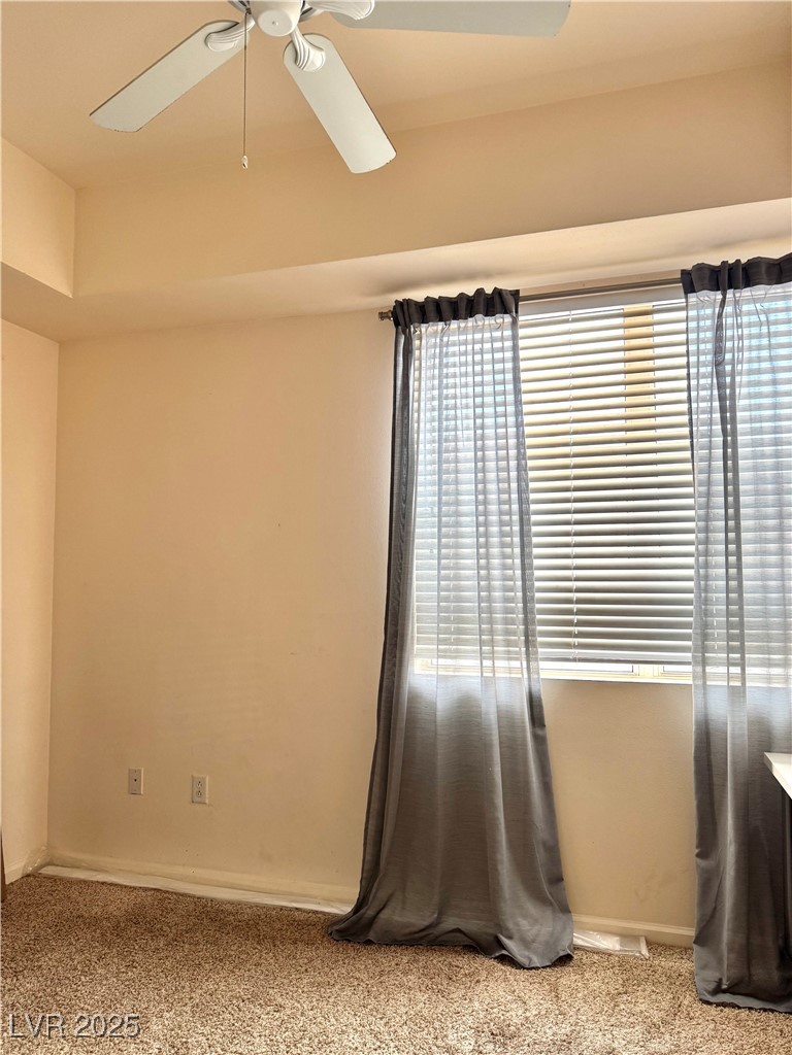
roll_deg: +1.7
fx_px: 732
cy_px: 528
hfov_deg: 56.8
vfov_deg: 71.6
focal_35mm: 24
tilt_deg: +4.2
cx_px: 396
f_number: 1.78
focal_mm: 6.76
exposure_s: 1/120
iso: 160
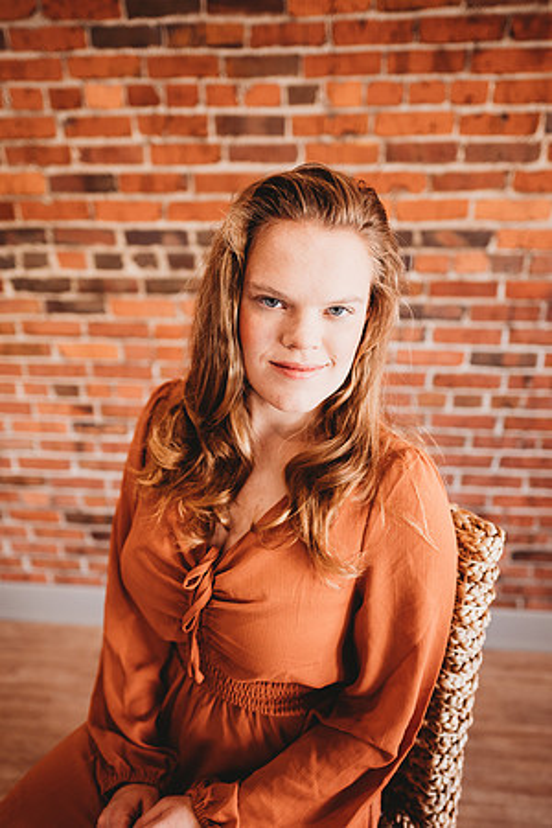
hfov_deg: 53.1
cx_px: 276
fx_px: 552
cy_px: 414
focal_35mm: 24
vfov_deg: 73.7
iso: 500
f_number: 2.2
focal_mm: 24
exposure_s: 1/160
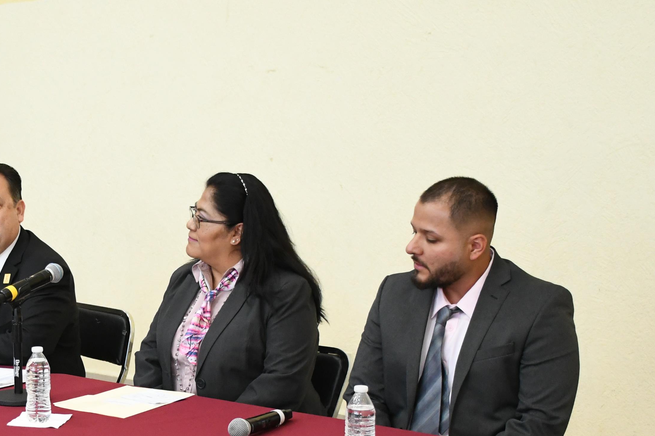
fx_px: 1346
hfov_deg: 26.4
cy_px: 380
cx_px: 61
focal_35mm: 74
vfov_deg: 18.2
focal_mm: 26
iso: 2500
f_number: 3.8
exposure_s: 1/100
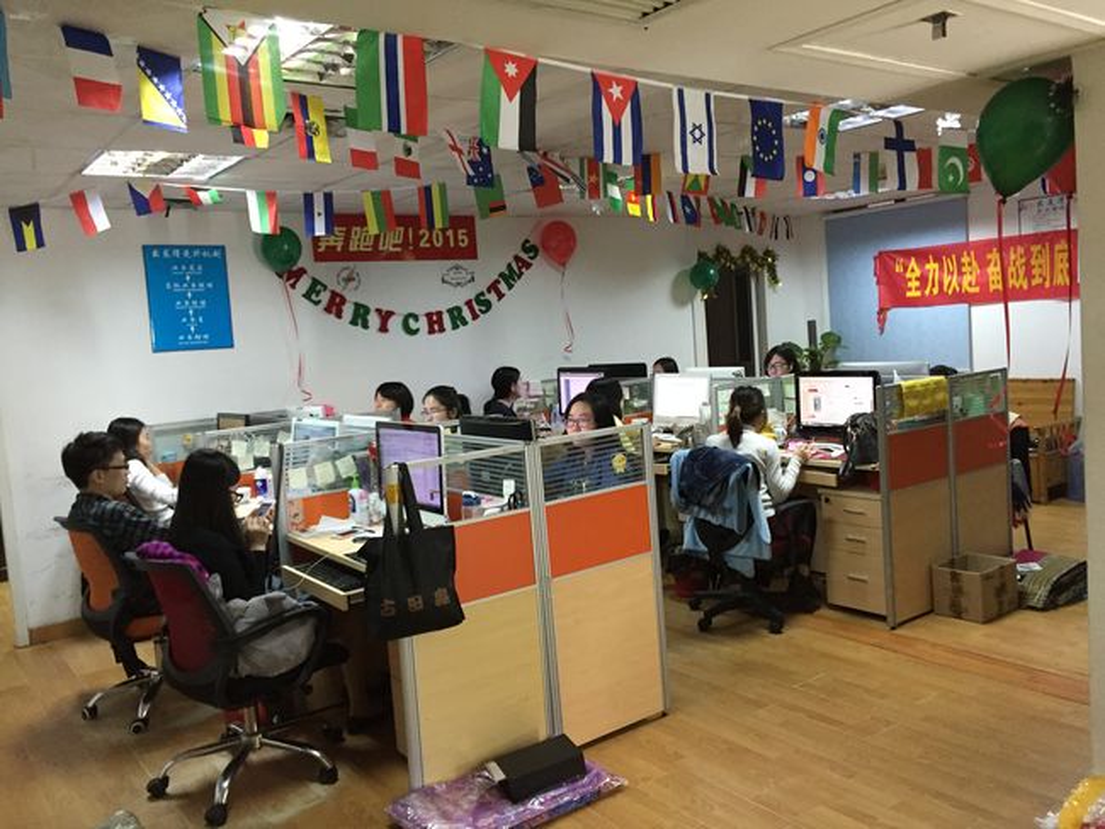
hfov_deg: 61.6
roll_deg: +3.4
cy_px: 414
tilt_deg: -5.5
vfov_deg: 48.3
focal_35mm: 29
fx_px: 926
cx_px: 552
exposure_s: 1/24
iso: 250
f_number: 2.2
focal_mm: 4.15
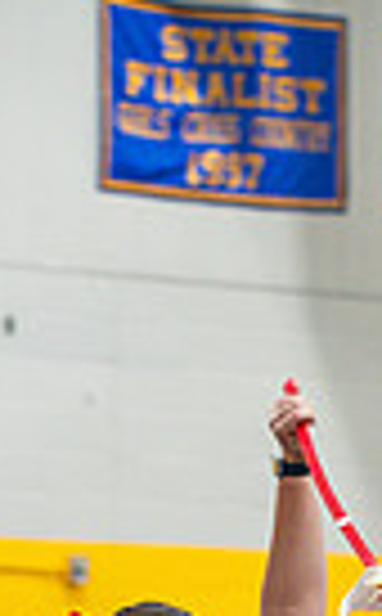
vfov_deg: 5.5
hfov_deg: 3.5
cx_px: 360
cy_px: 994
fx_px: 6296
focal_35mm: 376
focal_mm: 112
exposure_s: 1/500
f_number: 4
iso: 4000
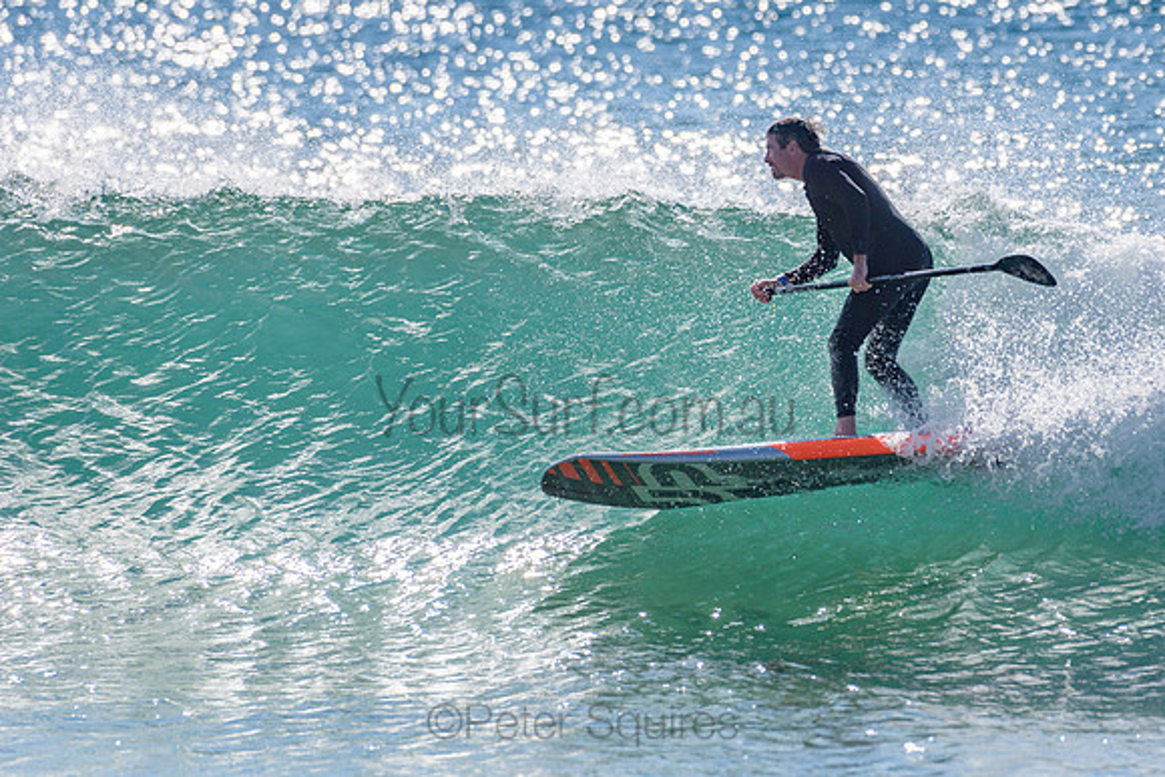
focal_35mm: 613
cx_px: 714
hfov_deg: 3.4
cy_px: 301
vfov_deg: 2.2
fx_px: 19836
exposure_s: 1/2000
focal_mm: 500
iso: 64
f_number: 8
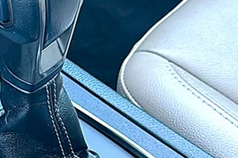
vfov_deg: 16.0
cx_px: -23
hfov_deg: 22.6
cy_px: 107
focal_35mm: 85
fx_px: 562
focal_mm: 6.86
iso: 80
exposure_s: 1/40
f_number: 1.78
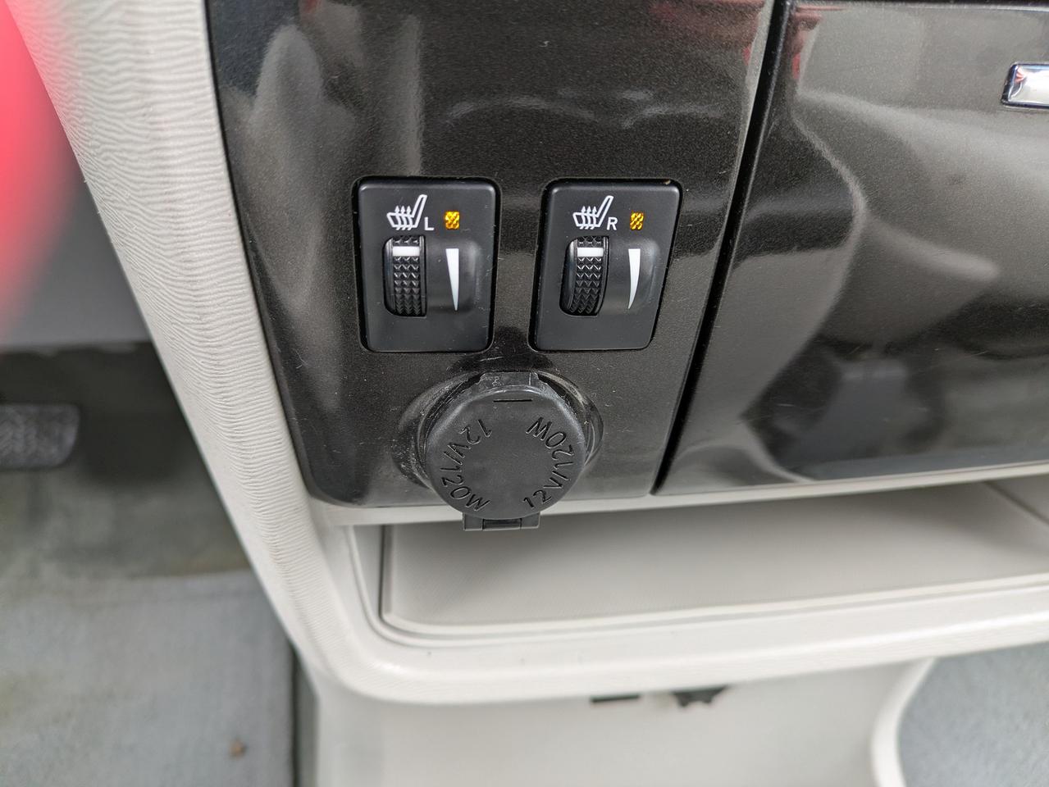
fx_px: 758
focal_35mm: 25
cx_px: 524
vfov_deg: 54.9
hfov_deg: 69.4
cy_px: 394
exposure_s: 1/50
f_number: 1.89
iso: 165
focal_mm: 5.43
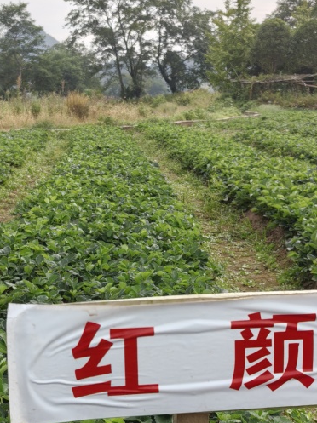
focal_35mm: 58
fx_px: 709
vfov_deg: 33.0
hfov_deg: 25.1
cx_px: 112
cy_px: 273
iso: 50
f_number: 2
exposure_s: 1/2451
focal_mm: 5.72
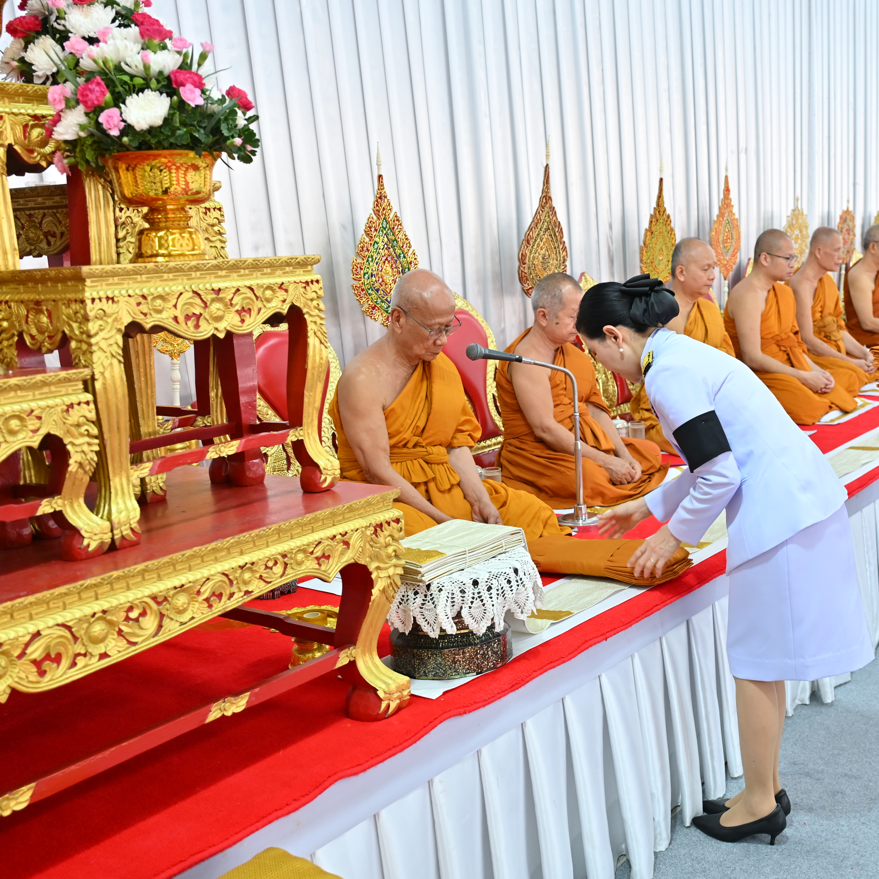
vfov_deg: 41.3
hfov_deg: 40.8
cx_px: 570
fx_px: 1168
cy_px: 442
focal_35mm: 41
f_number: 4
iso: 1000
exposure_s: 1/200
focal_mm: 31.5
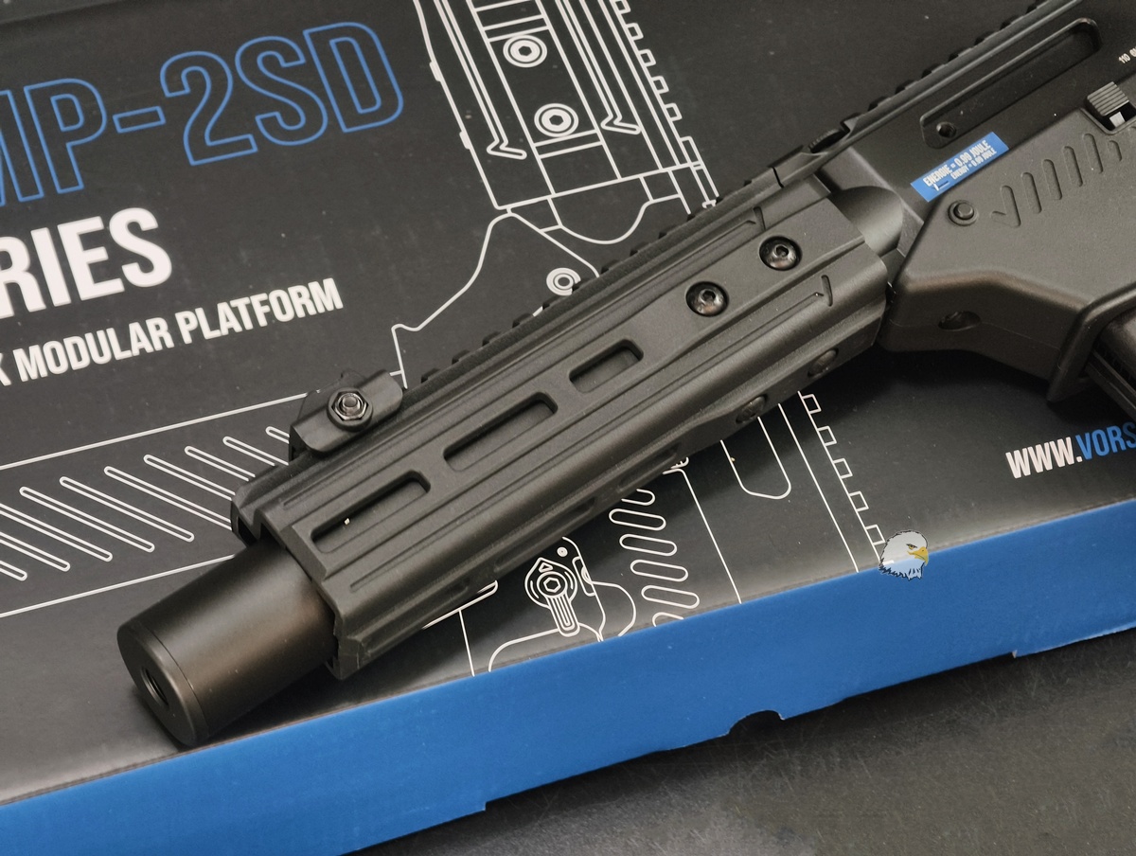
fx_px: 2794
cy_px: 428
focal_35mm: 85
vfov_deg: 17.4
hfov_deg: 23.0
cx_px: 568
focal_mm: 22.48
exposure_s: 1/15
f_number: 2.67
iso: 859
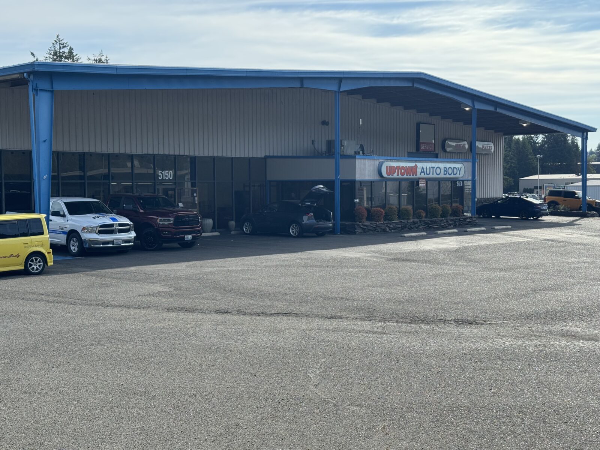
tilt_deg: -2.6
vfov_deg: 30.3
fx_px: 832
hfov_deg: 39.7
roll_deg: +0.1
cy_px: 225
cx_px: 300
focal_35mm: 48
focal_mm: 6.76
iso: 64
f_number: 1.78
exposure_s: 1/2045
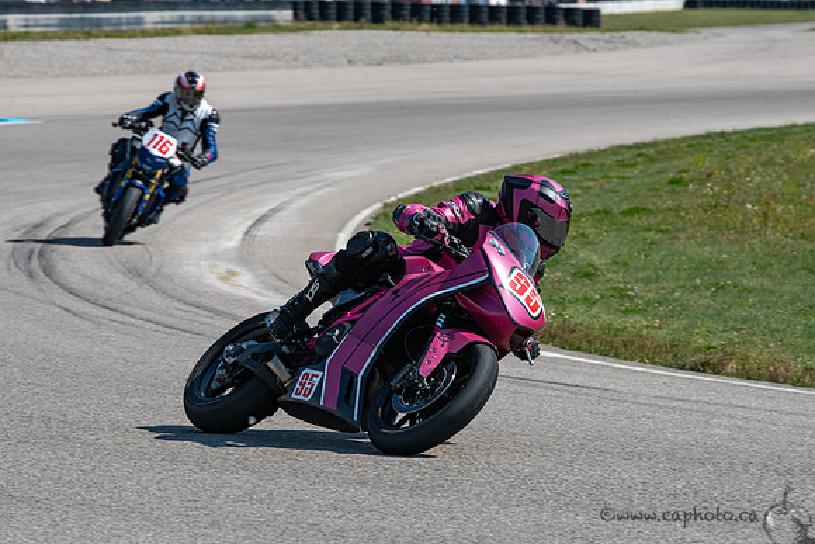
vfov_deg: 6.2
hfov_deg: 9.2
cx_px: 408
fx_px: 5044
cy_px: 303
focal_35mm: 223
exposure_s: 1/800
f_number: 9
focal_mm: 200
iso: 200
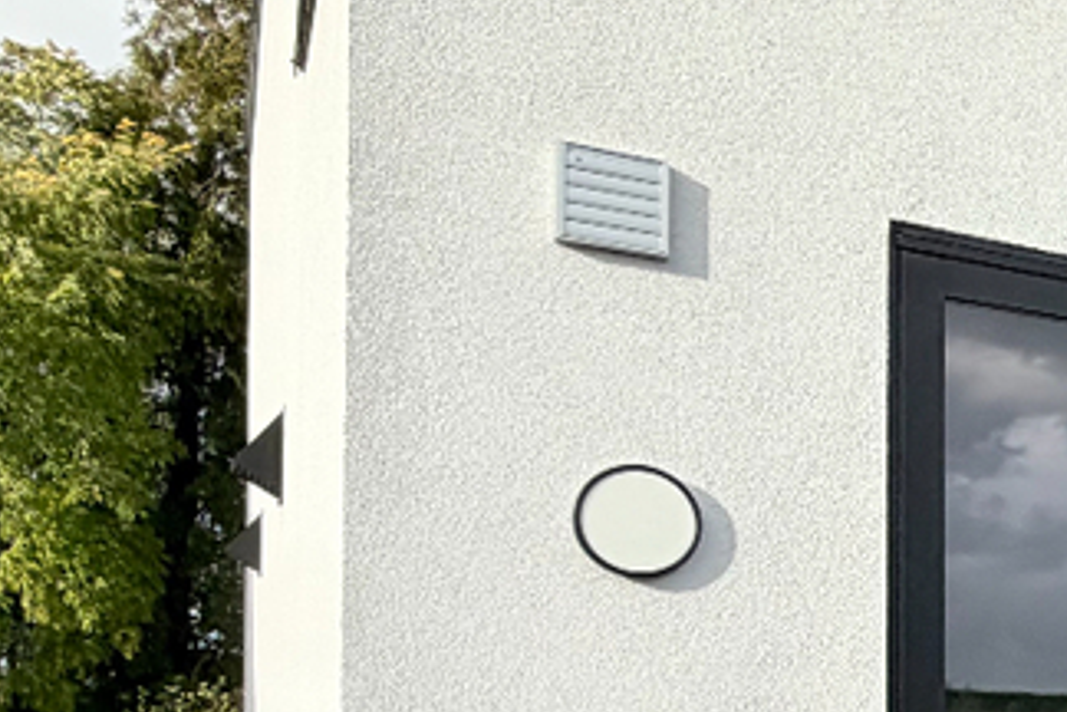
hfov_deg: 27.3
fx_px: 1600
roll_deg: +0.1
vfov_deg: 24.1
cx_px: 1551
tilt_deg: +1.4
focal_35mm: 54
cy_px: 696
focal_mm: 2.22
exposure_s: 1/770
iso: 25
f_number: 2.2
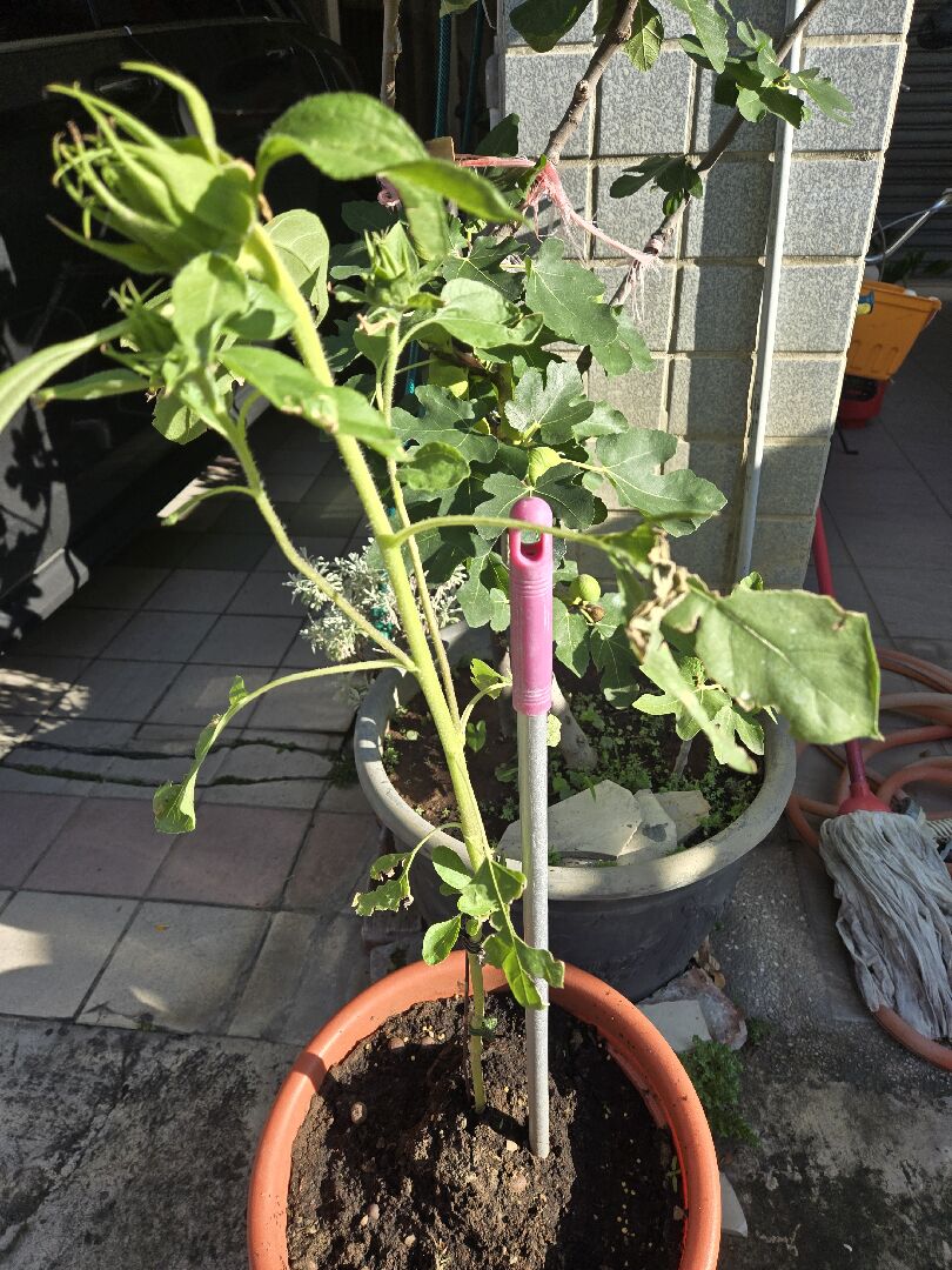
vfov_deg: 73.9
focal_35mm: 23
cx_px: 476
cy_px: 635
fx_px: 843
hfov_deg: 58.9
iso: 25
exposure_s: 1/500
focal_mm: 5.4
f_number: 1.8
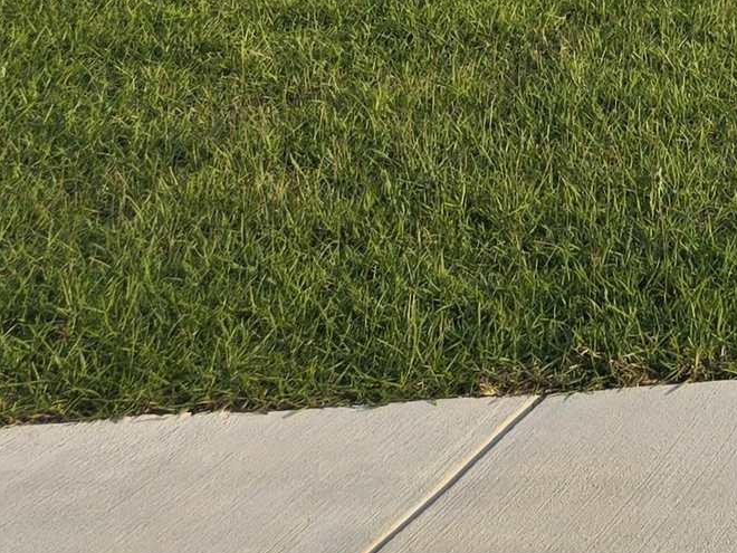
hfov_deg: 14.3
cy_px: -700
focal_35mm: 107
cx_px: 1606
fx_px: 2278
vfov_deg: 11.7
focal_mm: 6.3
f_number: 1.7
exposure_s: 1/435
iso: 12
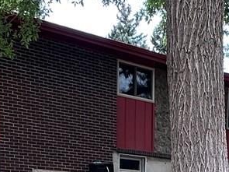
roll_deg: -2.2
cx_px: 216
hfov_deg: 24.7
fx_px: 503
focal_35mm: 76
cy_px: 303
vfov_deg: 16.5
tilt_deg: -10.7
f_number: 2.2
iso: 40
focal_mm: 2.22
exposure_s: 1/162
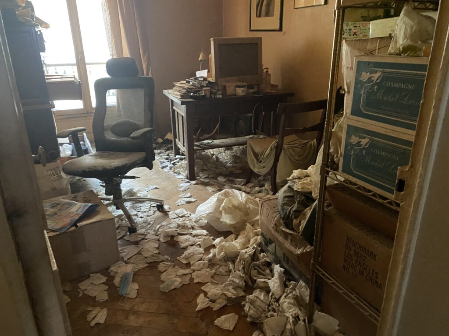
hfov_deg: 67.3
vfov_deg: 53.1
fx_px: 337
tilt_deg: -20.6
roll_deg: +2.8
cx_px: 224
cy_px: 168
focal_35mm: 26
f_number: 1.8
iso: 800
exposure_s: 1/30
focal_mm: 4.25
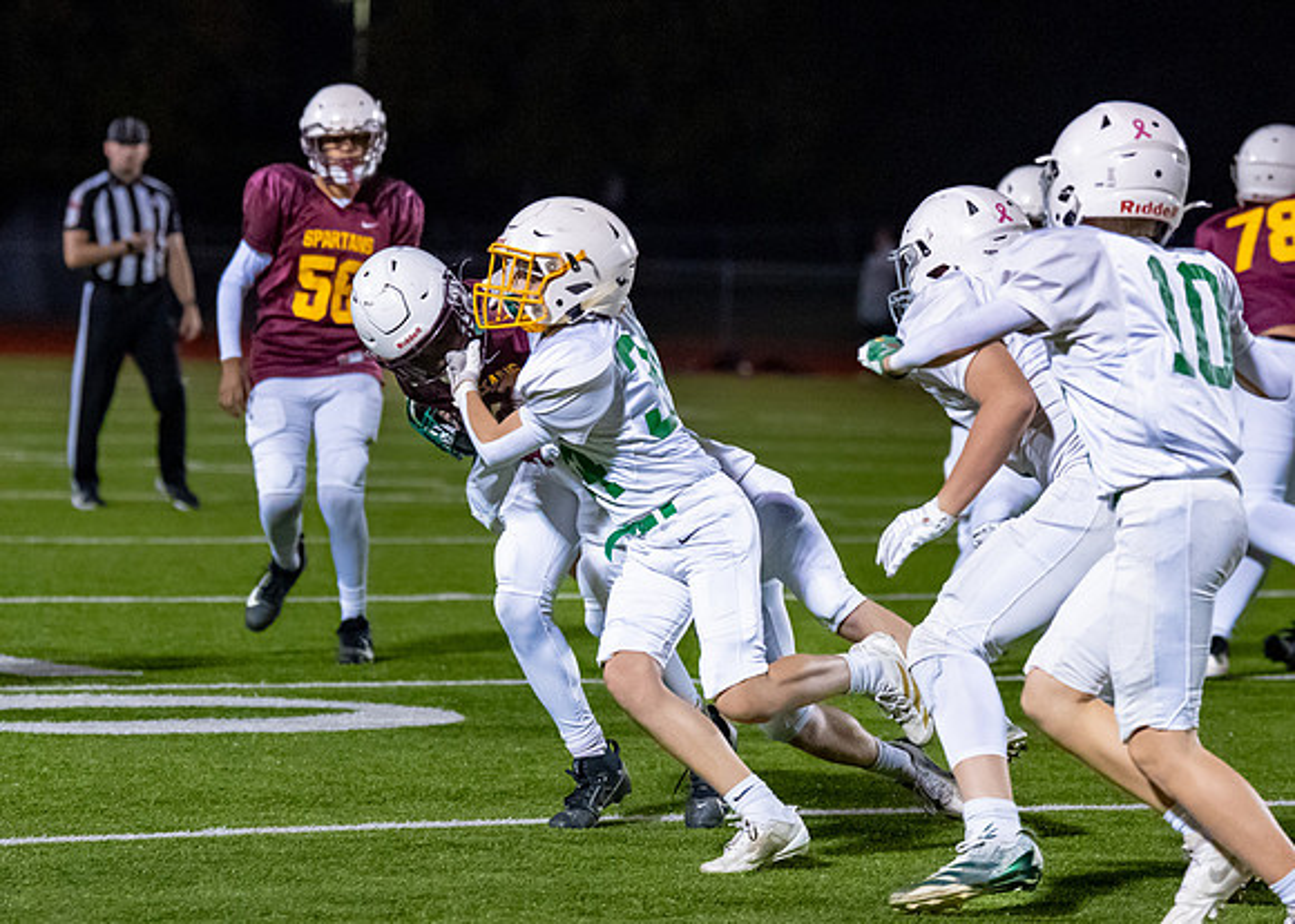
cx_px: 632
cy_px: 365
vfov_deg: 6.8
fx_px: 7790
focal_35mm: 212
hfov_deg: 9.5
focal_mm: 114
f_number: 2.8
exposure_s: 1/1250
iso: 5000
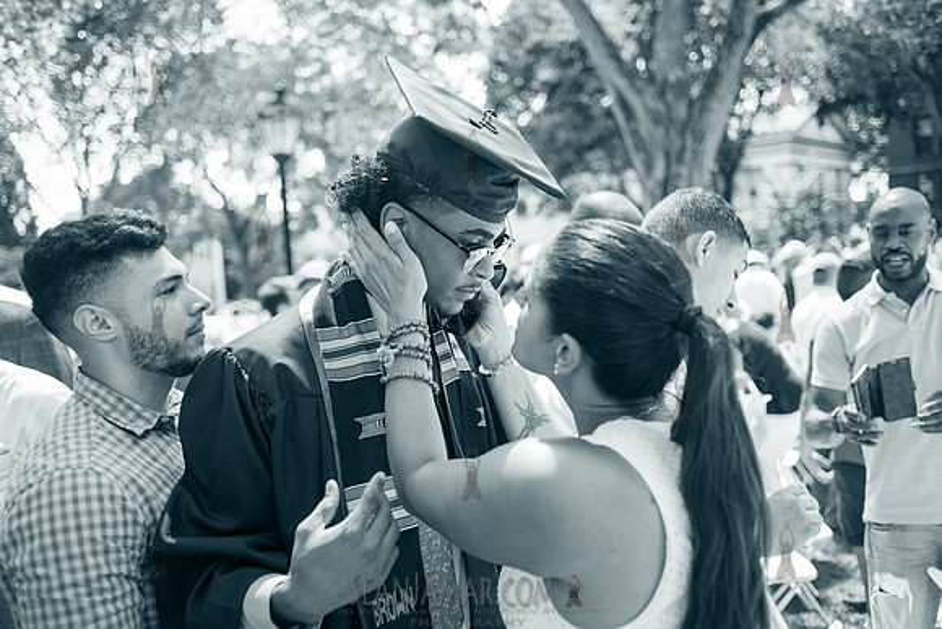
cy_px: 314
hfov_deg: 54.4
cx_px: 471
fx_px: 916
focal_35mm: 35
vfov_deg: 37.9
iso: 100
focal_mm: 35
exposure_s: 1/200
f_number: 2.8
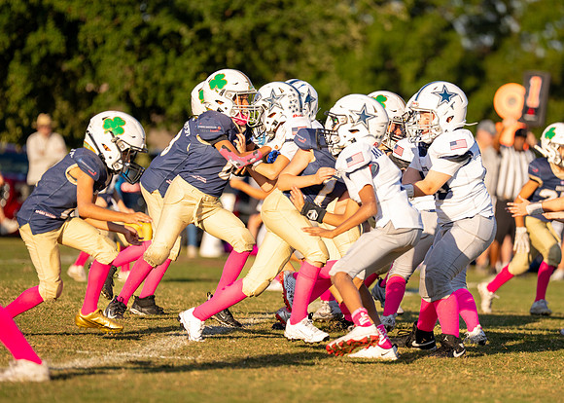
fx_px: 4371
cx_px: 342
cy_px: 204
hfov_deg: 7.4
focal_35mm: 273
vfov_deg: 5.3
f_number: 2.8
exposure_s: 1/5000
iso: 320
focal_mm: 200
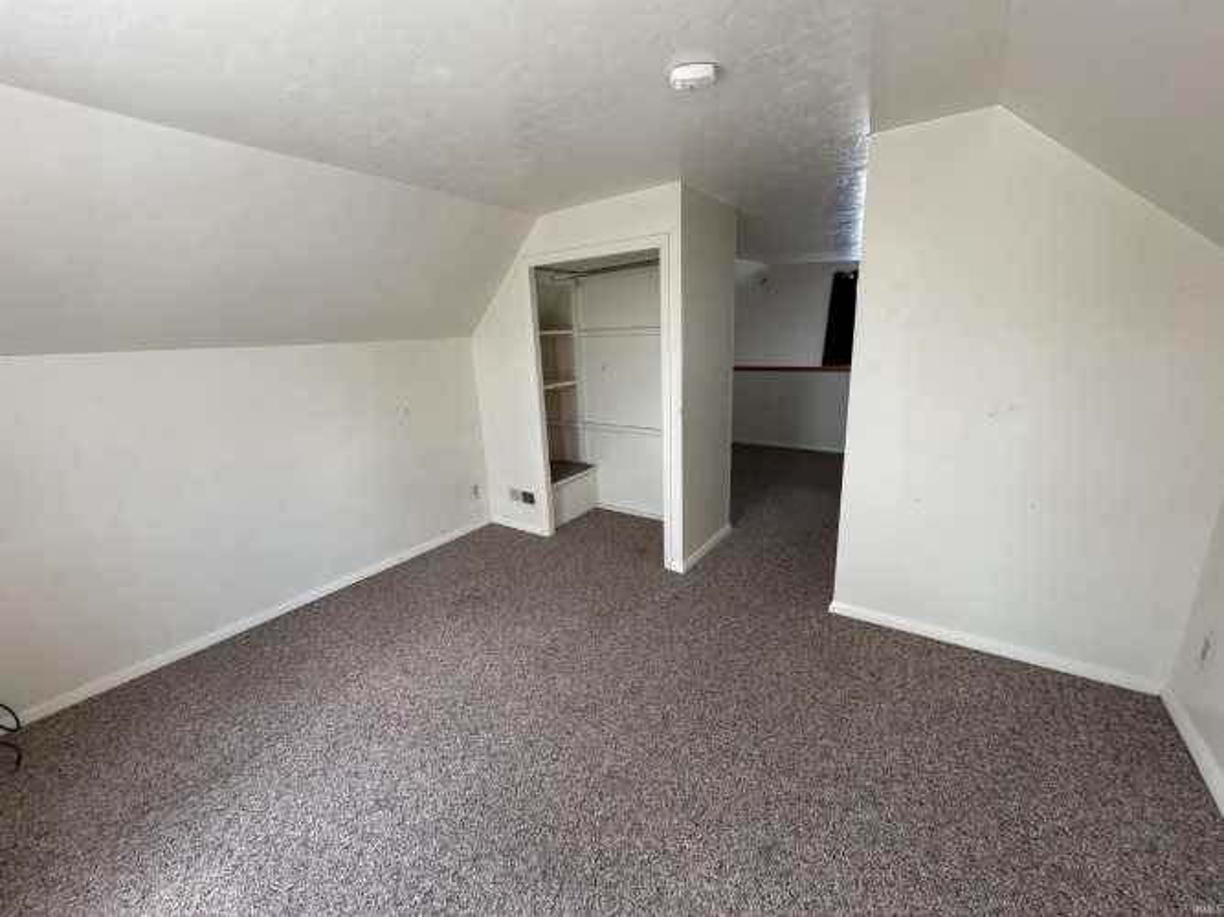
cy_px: 458
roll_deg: +1.4
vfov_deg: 85.7
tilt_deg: -15.0
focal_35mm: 14
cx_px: 612
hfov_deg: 102.1
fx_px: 495
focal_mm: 2.22
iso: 320
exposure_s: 1/99
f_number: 2.2
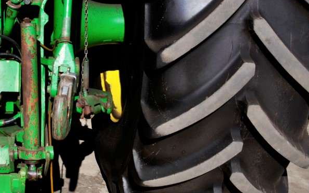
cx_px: -16
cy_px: 7
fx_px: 497
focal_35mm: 59
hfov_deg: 31.4
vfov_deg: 21.3
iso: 125
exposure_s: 1/80
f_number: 22
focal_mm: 18
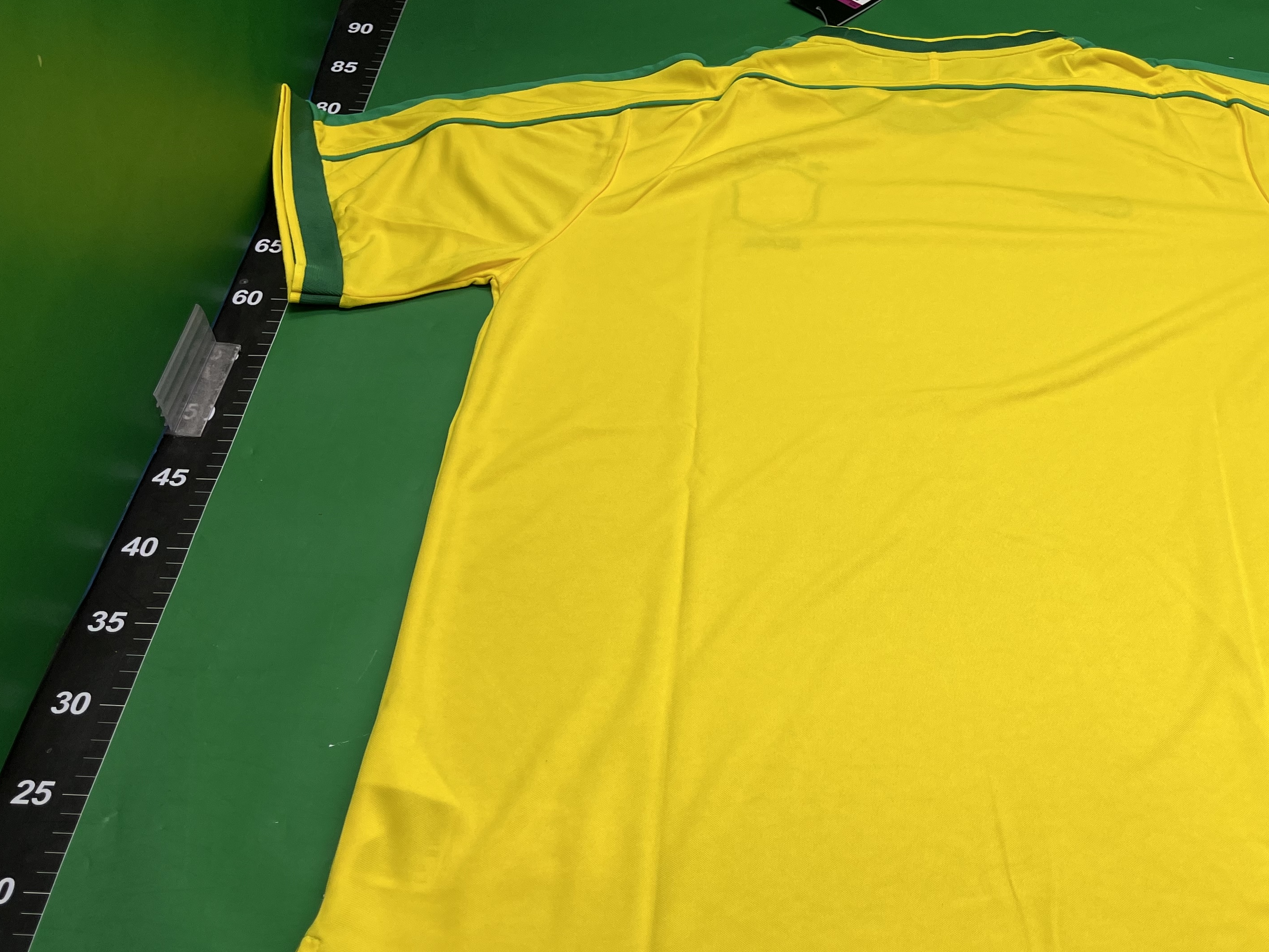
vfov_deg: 38.5
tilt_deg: -53.9
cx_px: 871
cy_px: 574
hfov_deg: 49.1
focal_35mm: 37
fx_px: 1356
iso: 40
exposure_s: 1/188
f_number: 1.6
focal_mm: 5.1
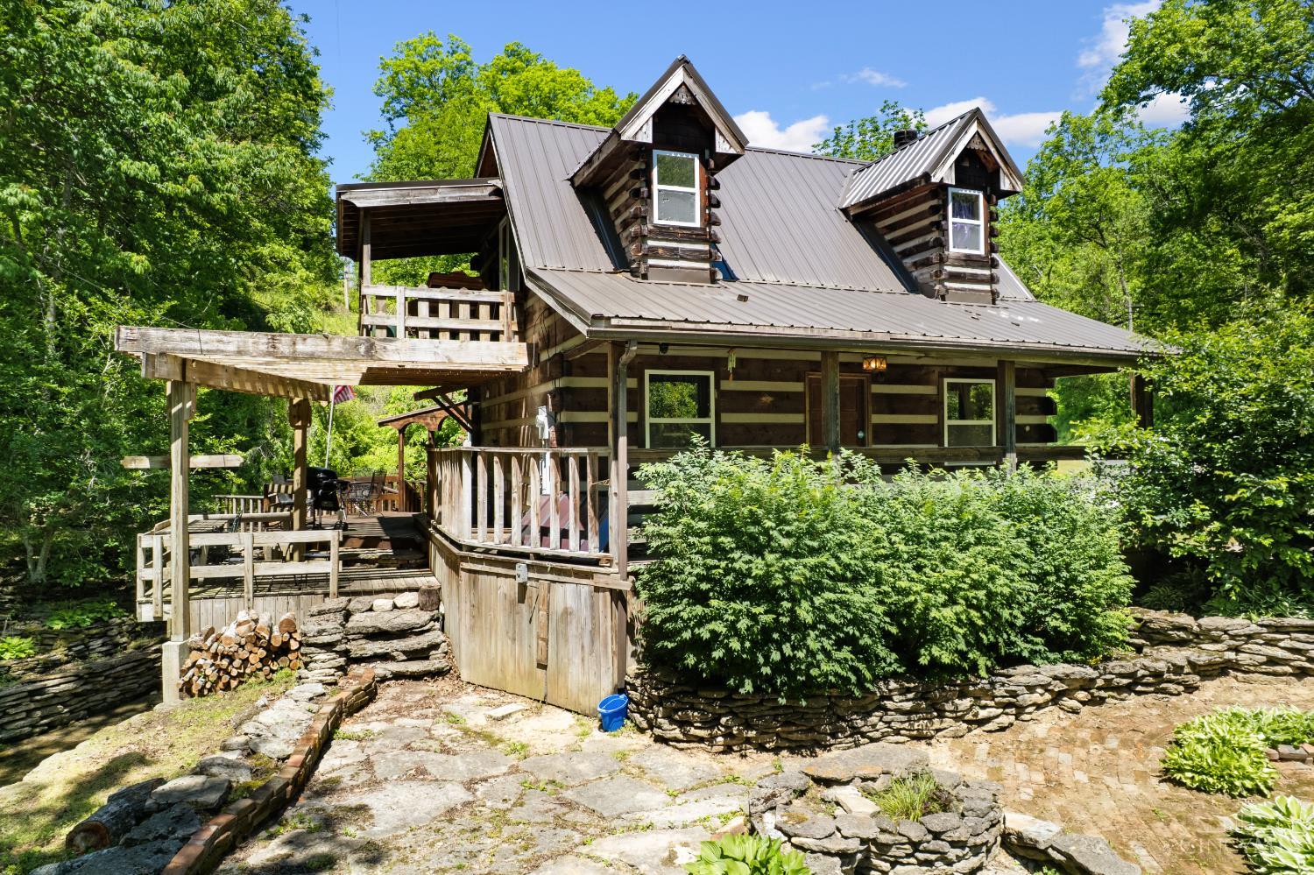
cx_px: 657
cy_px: 438
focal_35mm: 22
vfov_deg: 57.2
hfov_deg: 78.6
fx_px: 803
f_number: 2.8
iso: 100
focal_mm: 8.38
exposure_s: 1/500
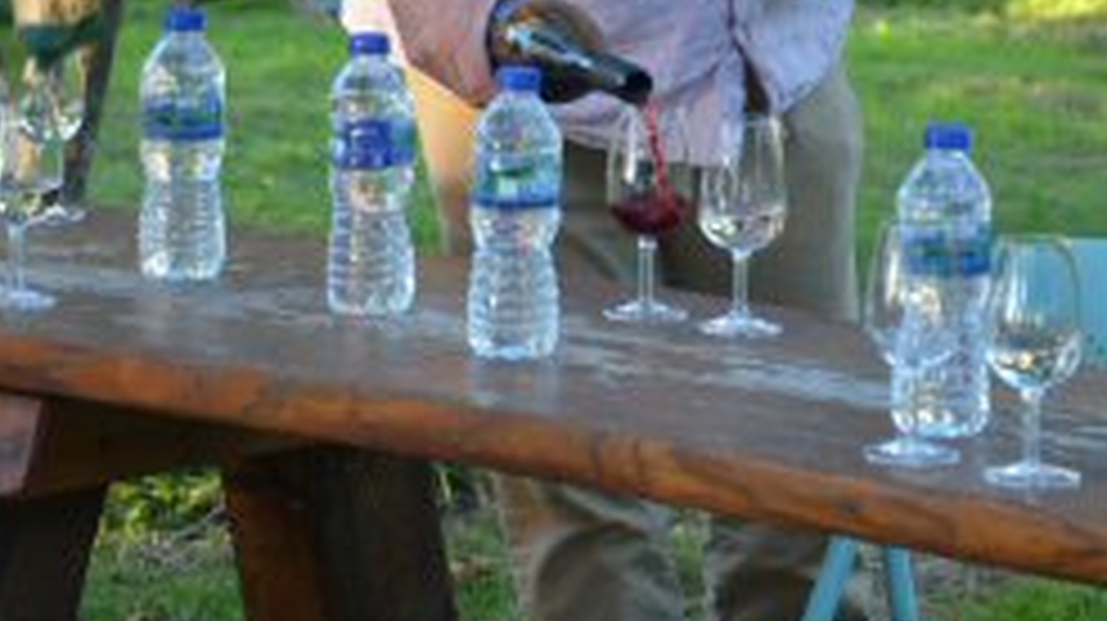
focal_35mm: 231
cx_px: 630
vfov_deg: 5.2
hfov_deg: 9.3
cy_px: -308
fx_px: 6776
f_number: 5.6
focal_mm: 80
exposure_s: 1/250
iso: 1400
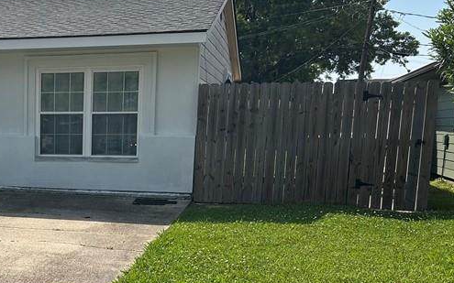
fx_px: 705
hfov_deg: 33.5
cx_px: 31
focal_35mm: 57
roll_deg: -0.4
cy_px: 220
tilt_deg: -7.8
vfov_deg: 22.5
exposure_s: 1/5319
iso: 50
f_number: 1.5
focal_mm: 5.7
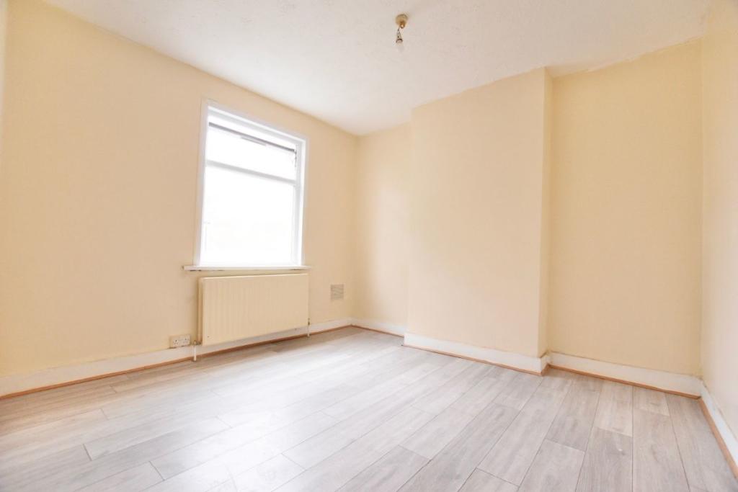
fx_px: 308
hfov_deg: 100.4
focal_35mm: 15
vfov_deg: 77.3
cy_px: 246
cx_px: 369
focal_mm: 10
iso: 1100
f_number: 3.5
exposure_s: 1/125
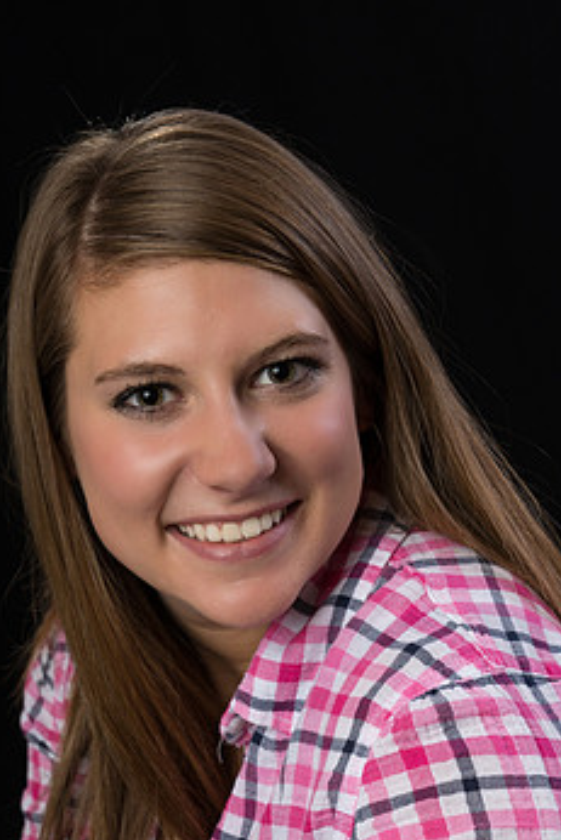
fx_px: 1518
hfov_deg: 20.9
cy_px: 524
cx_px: 274
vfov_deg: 30.8
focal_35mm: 65
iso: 100
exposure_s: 1/160
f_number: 6.3
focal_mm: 50
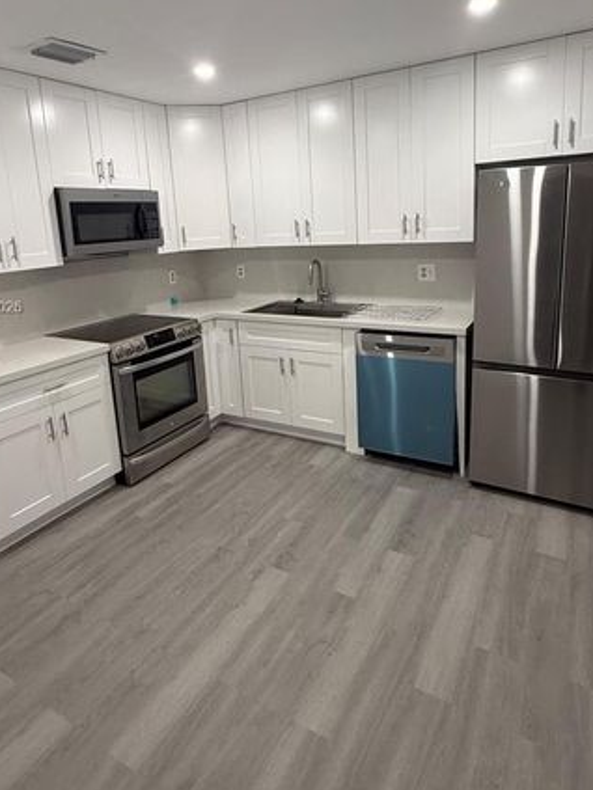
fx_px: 503
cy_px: 308
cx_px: 296
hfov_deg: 61.1
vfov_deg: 75.4
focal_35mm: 22
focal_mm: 2.22
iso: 320
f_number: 2.2
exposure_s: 1/120
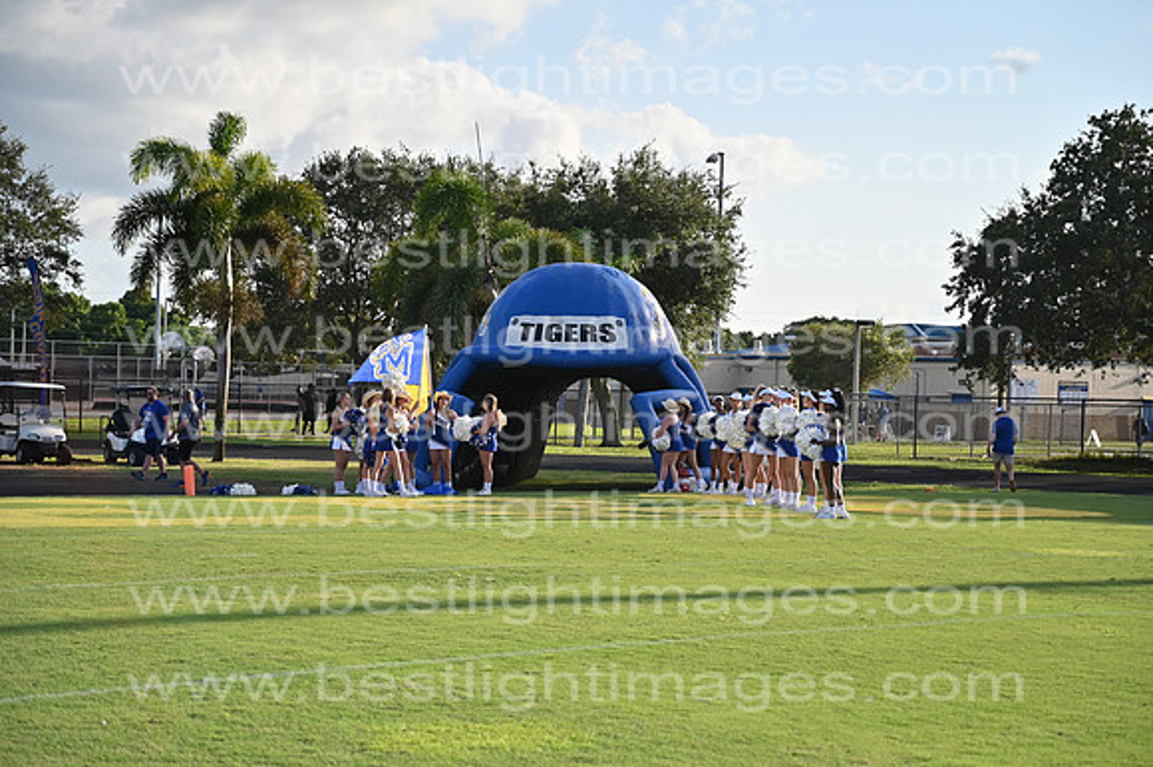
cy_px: 384
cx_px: 576
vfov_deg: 19.4
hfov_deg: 28.9
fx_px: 2241
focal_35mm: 70
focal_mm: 70
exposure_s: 1/8000
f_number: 4
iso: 800
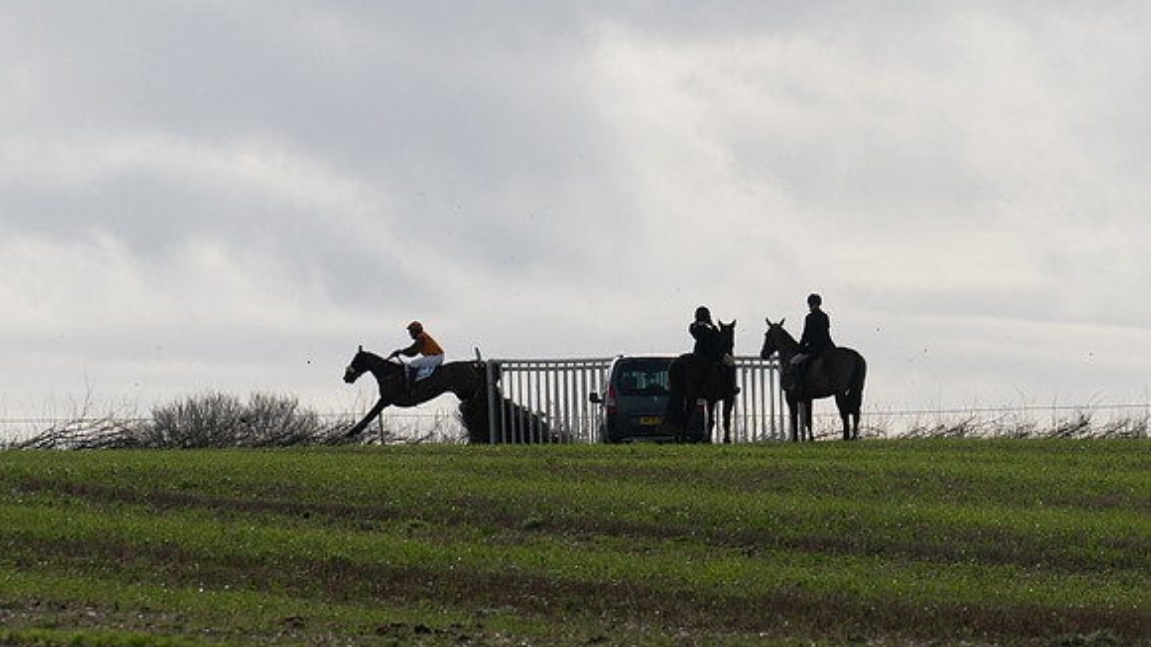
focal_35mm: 646
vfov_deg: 1.9
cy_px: 209
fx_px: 19710
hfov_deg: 3.3
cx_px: 847
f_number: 7.1
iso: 400
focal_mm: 239
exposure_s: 1/1600
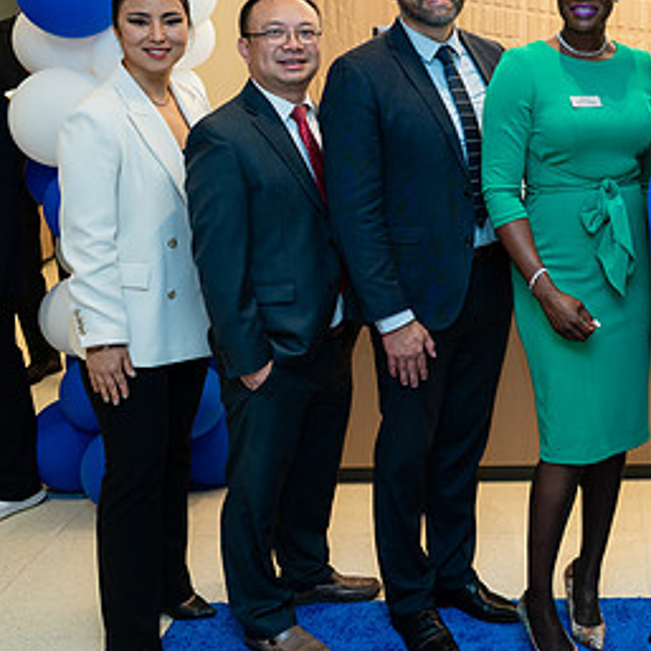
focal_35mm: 58
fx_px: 1234
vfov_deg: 29.2
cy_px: 182
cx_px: 626
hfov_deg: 28.1
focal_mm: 30
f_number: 4
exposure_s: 1/160
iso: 400
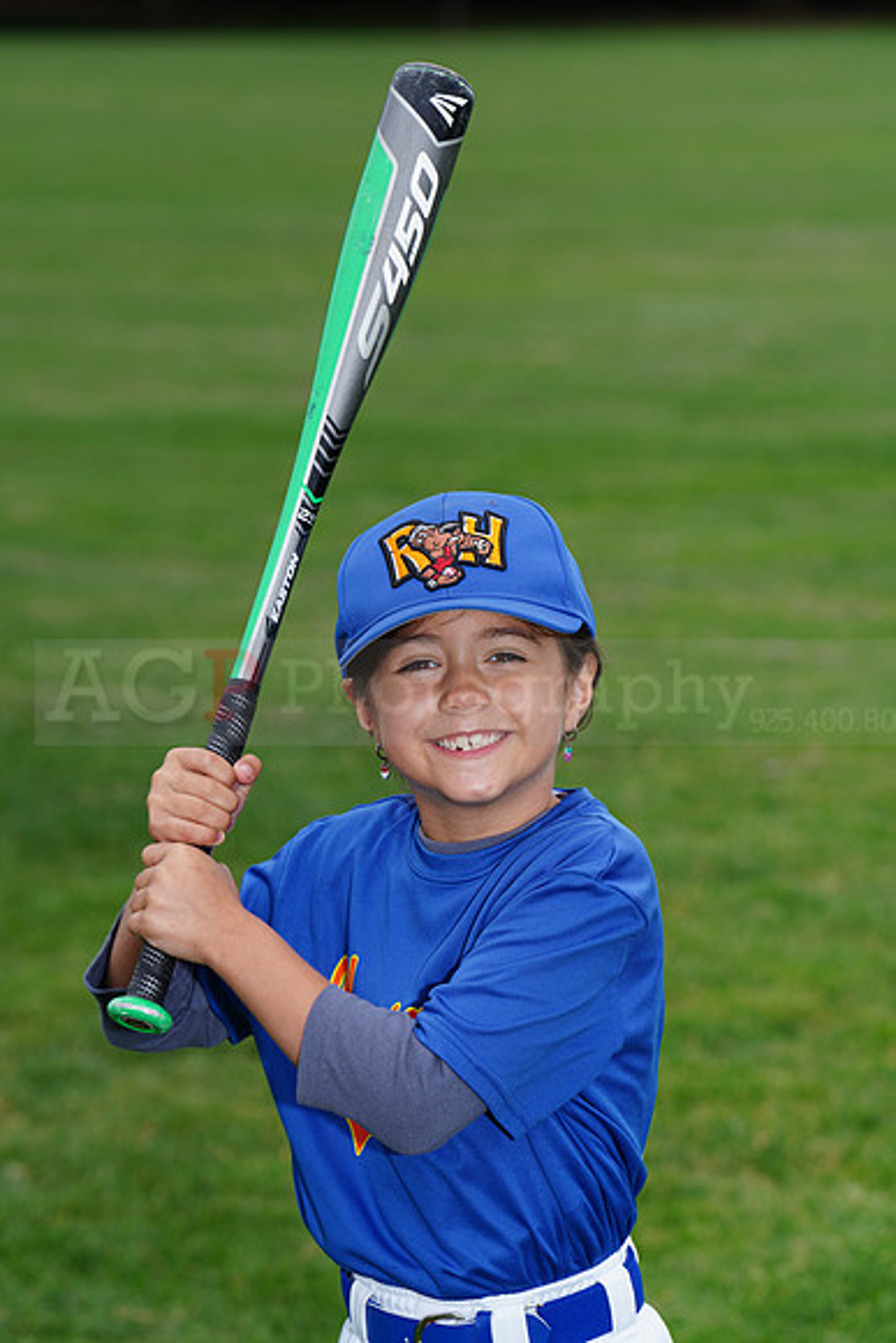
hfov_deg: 7.8
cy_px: 672
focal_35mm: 176
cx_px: 448
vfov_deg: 11.7
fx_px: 6566
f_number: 8
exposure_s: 1/200
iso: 200
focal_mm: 176
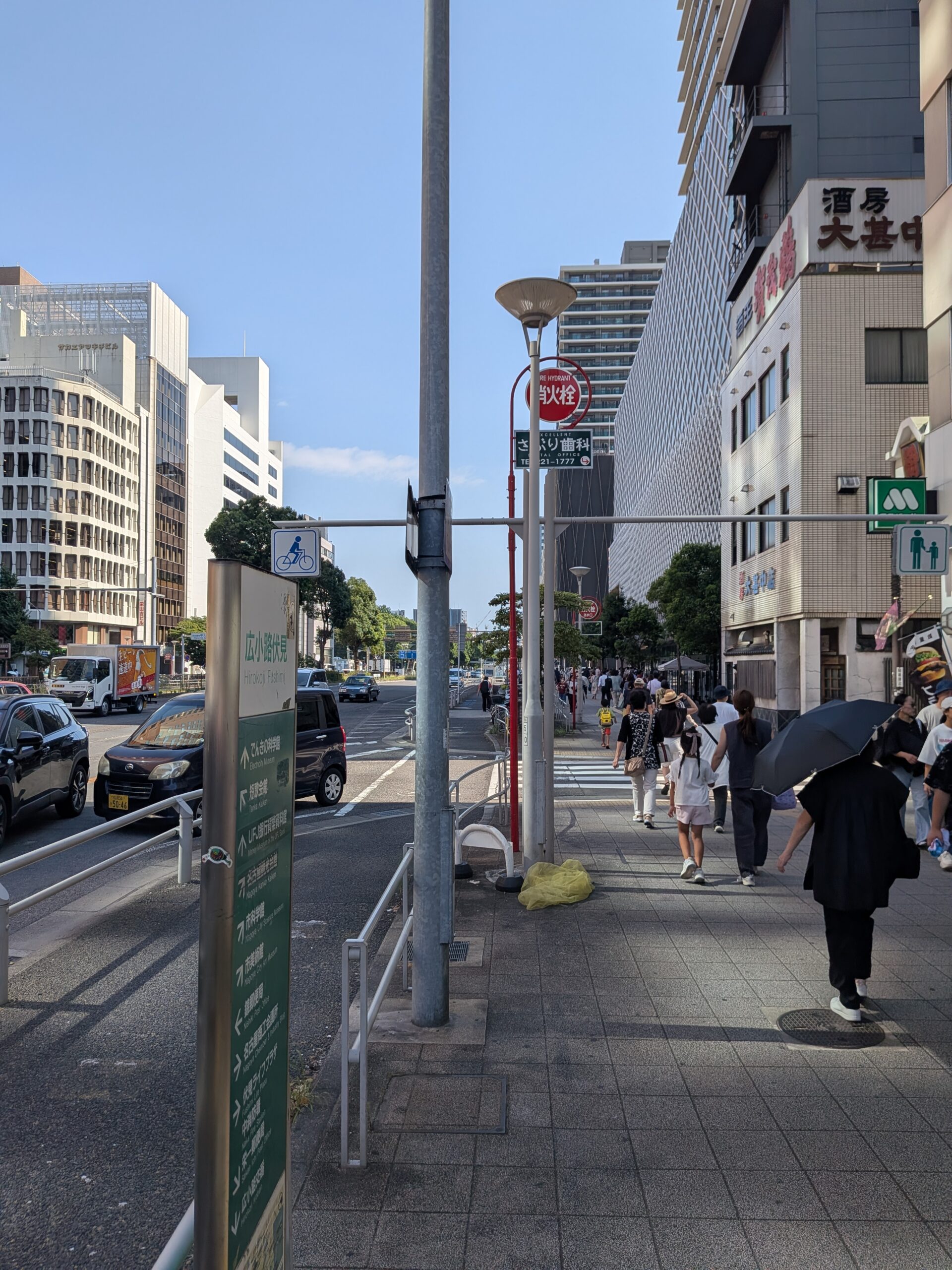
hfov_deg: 56.8
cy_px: 635
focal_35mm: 24
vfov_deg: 71.6
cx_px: 476
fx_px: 880
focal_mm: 4.53
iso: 26
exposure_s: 1/1404
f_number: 1.7
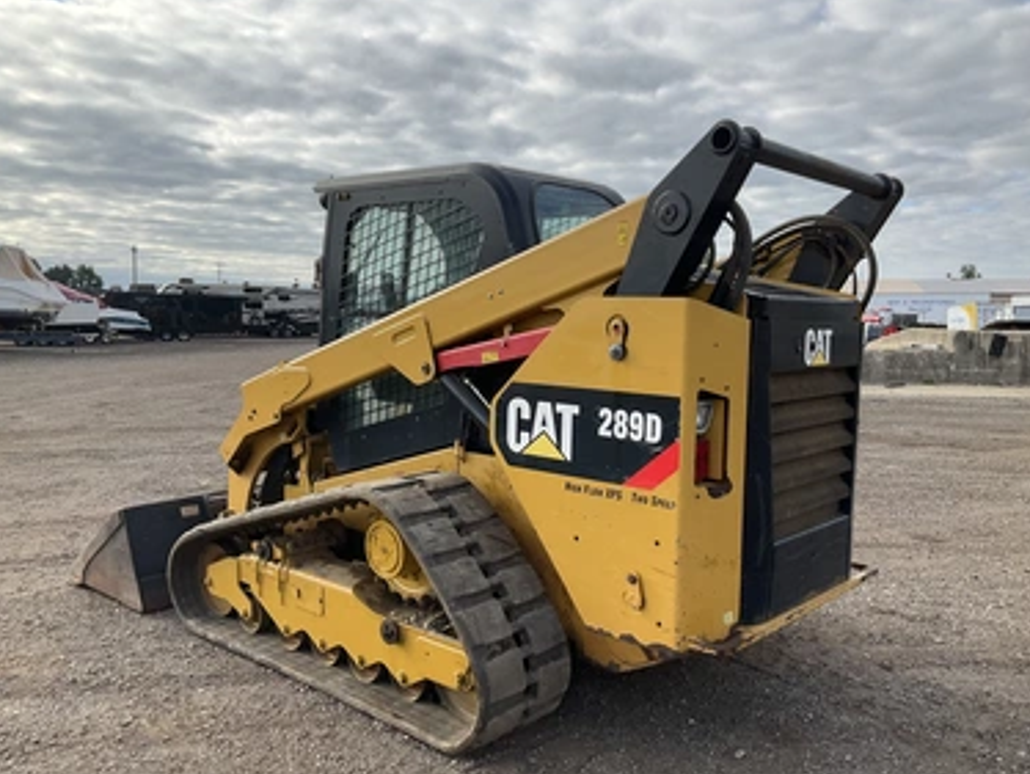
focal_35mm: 31
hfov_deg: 58.3
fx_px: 923
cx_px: 537
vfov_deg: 45.5
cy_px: 394
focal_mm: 3
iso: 25
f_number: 1.8
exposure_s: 1/770
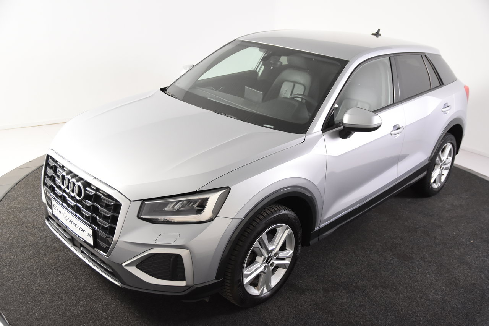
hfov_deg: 53.1
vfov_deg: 36.9
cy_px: 163
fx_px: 489
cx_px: 244
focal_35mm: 36
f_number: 4
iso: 1600
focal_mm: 24
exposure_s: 1/60
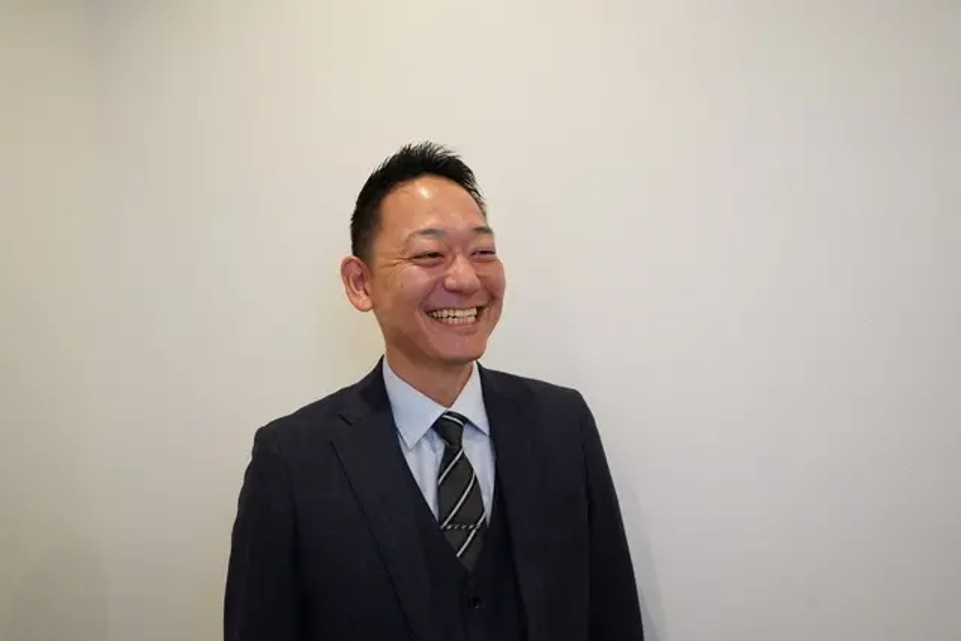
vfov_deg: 46.4
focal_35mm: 28
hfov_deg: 65.5
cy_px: 320
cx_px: 480
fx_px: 748
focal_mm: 28
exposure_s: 1/60
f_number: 5
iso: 640
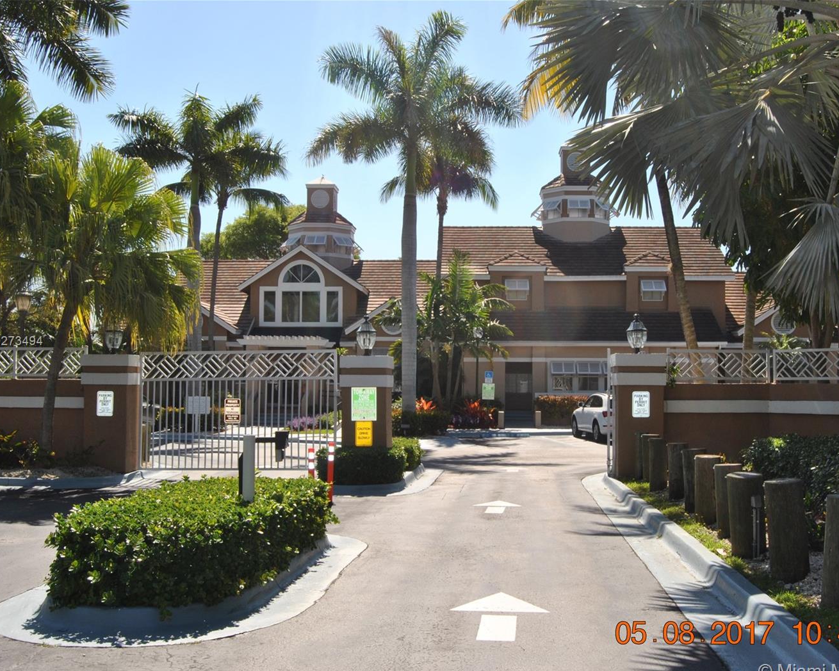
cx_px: 454
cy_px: 342
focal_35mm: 40
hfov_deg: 46.2
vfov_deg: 37.7
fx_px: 983
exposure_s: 1/125
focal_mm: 23
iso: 160
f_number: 3.8
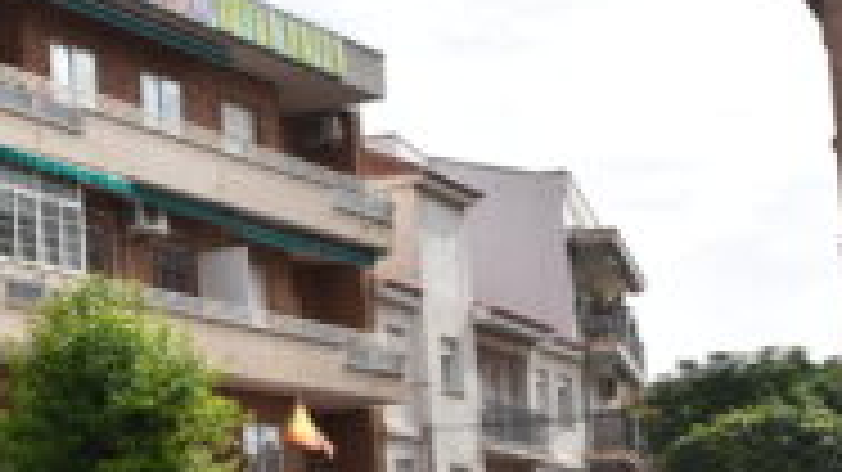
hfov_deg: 17.7
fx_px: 2559
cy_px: 396
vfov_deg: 10.5
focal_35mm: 115
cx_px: -185
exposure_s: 1/400
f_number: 10
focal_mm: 23
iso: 200
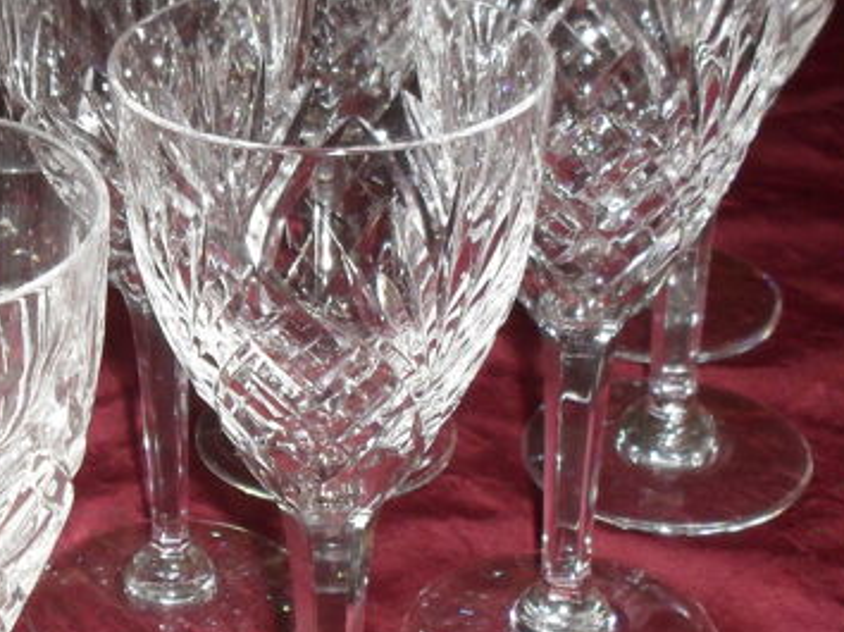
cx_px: 200
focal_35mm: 99
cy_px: 394
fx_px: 2412
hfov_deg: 19.7
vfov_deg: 14.9
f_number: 3.2
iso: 200
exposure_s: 1/45
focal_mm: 6.3
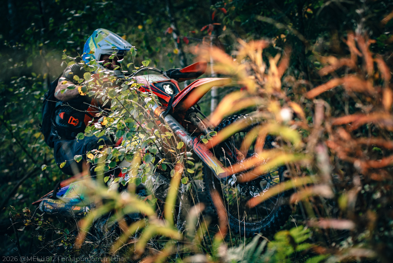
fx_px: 1187
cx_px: 202
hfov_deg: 18.8
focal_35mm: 109
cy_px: 127
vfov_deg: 12.6
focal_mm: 70
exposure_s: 1/1600
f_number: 2.8
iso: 100
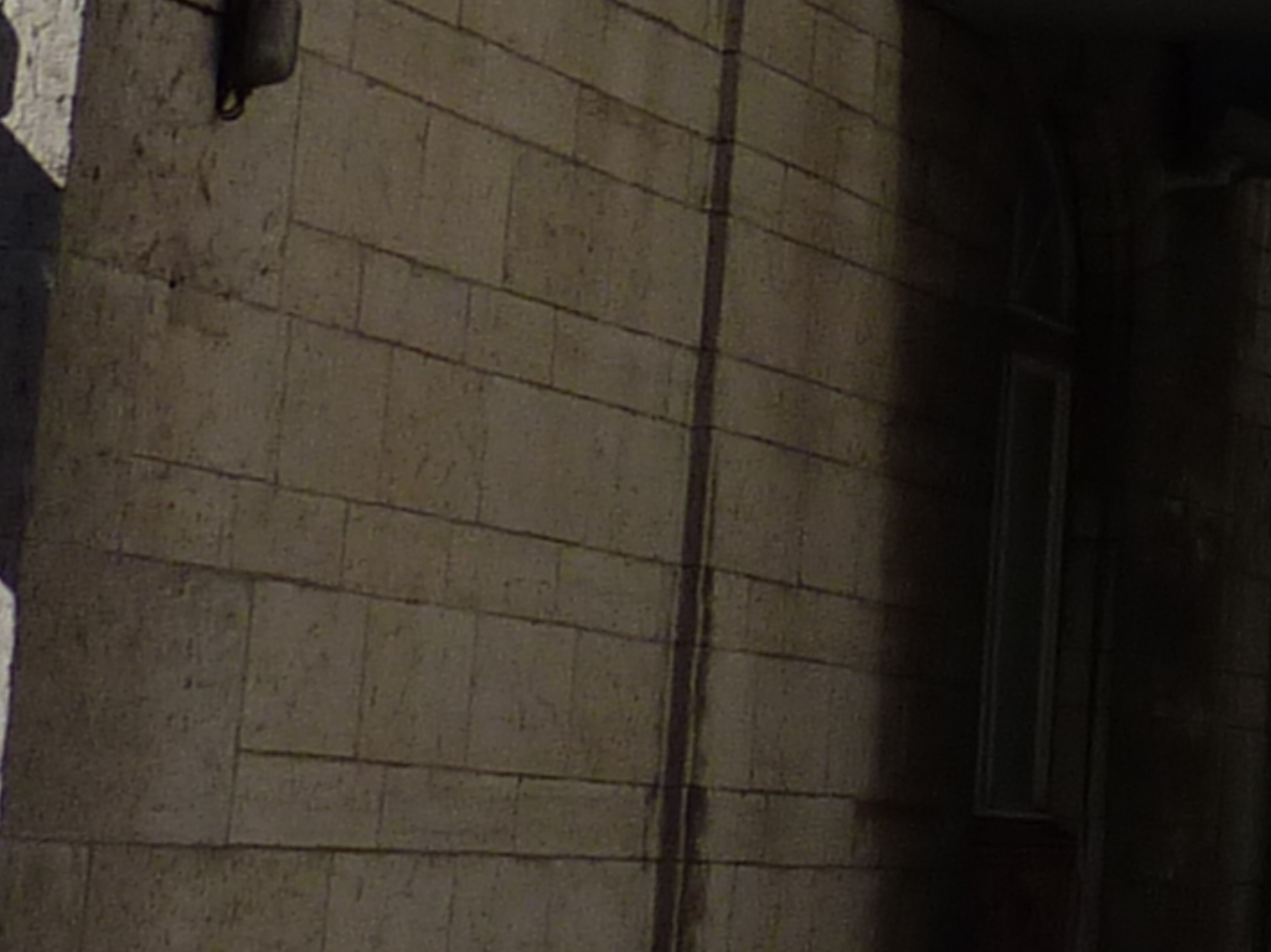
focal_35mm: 129
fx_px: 4736
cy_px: -194
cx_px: 2413
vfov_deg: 11.3
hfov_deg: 13.4
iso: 80
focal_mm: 4.1
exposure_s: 1/500
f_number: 5
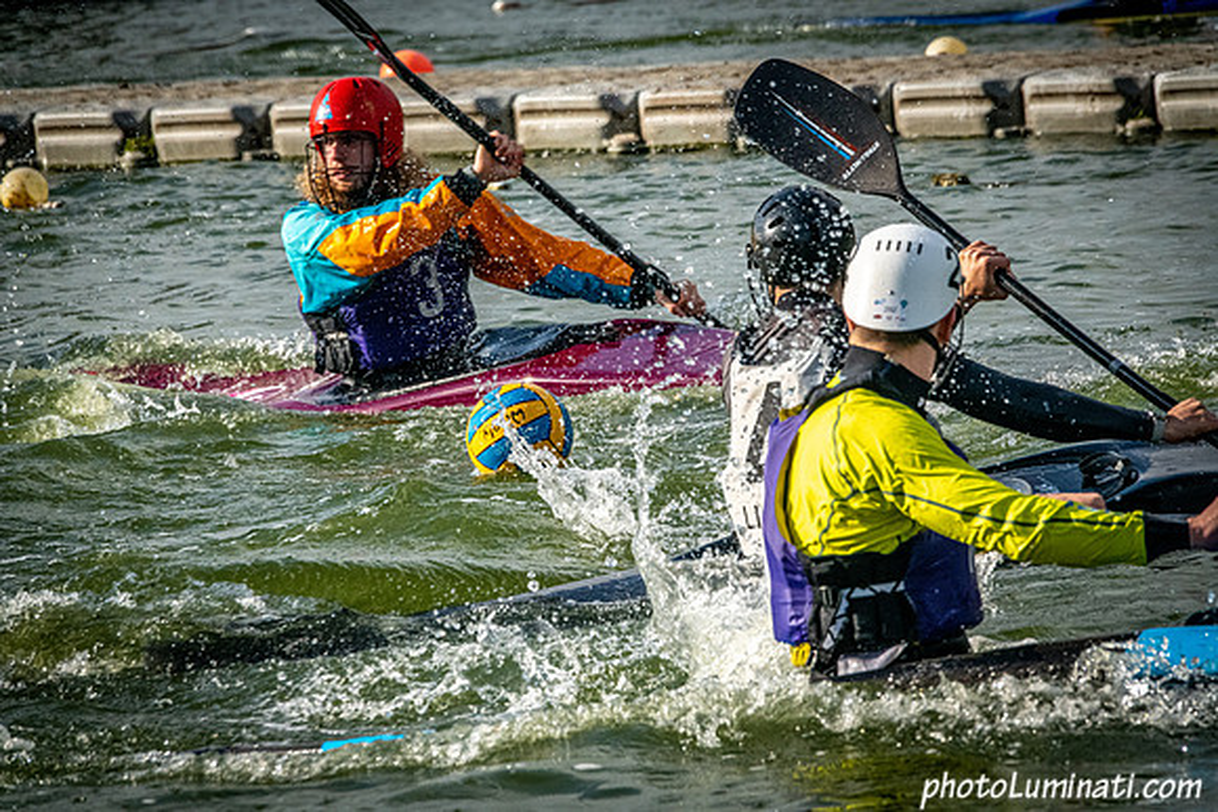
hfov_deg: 5.2
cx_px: 609
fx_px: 13536
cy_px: 406
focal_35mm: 400
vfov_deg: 3.4
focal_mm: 400
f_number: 13
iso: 2500
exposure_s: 1/3200
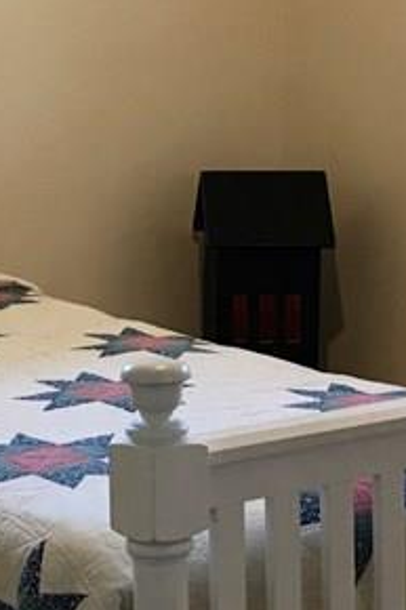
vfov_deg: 19.8
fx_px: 1744
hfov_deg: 13.3
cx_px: 189
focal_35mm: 103
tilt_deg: -6.6
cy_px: 194
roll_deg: -1.1
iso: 40
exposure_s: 1/20
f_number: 1.8
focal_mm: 3.99
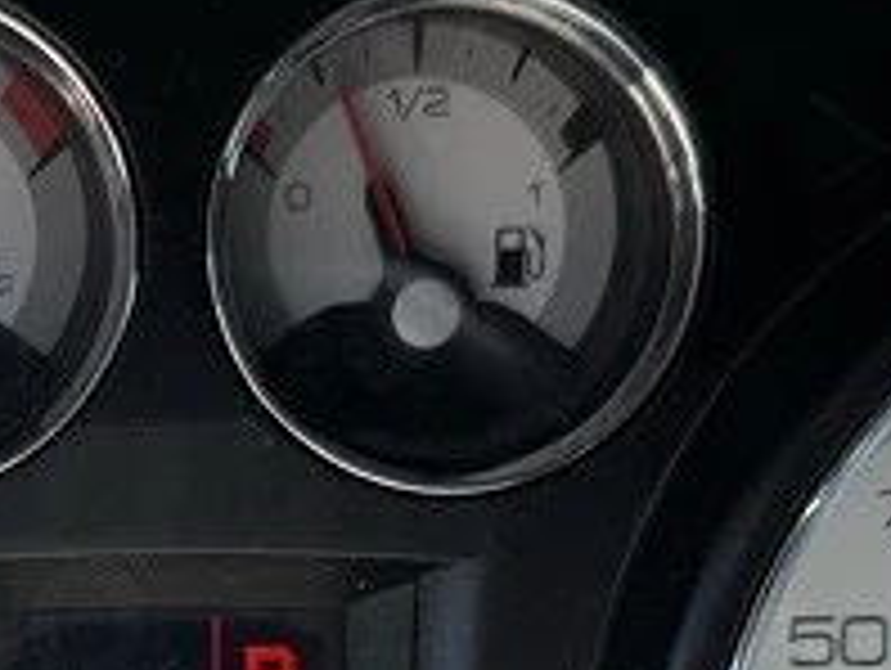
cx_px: -36
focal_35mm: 121
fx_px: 3118
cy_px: 944
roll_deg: -0.1
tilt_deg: -30.7
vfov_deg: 11.8
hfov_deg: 15.9
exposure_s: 1/374
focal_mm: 6.76
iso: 80
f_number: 1.78
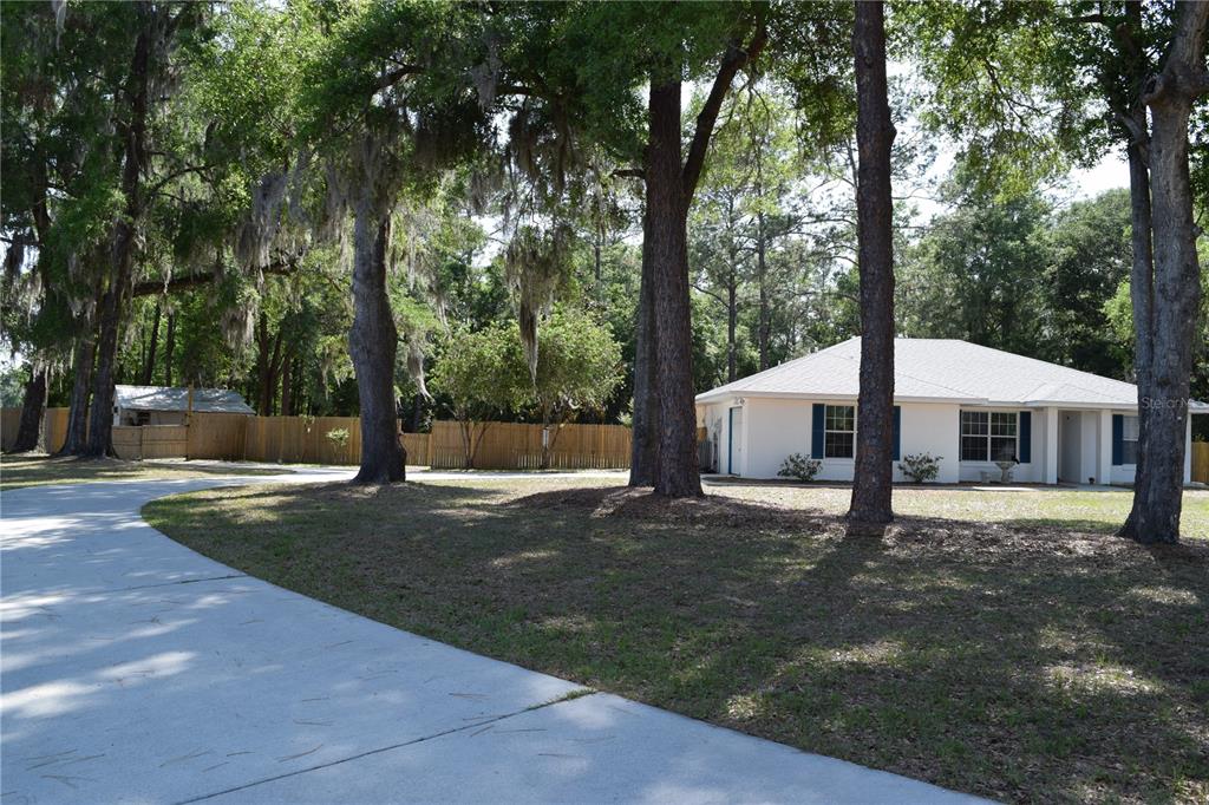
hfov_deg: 67.4
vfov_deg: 47.9
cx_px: 604
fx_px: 906
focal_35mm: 27
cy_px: 402
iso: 220
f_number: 8
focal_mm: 18
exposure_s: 1/250
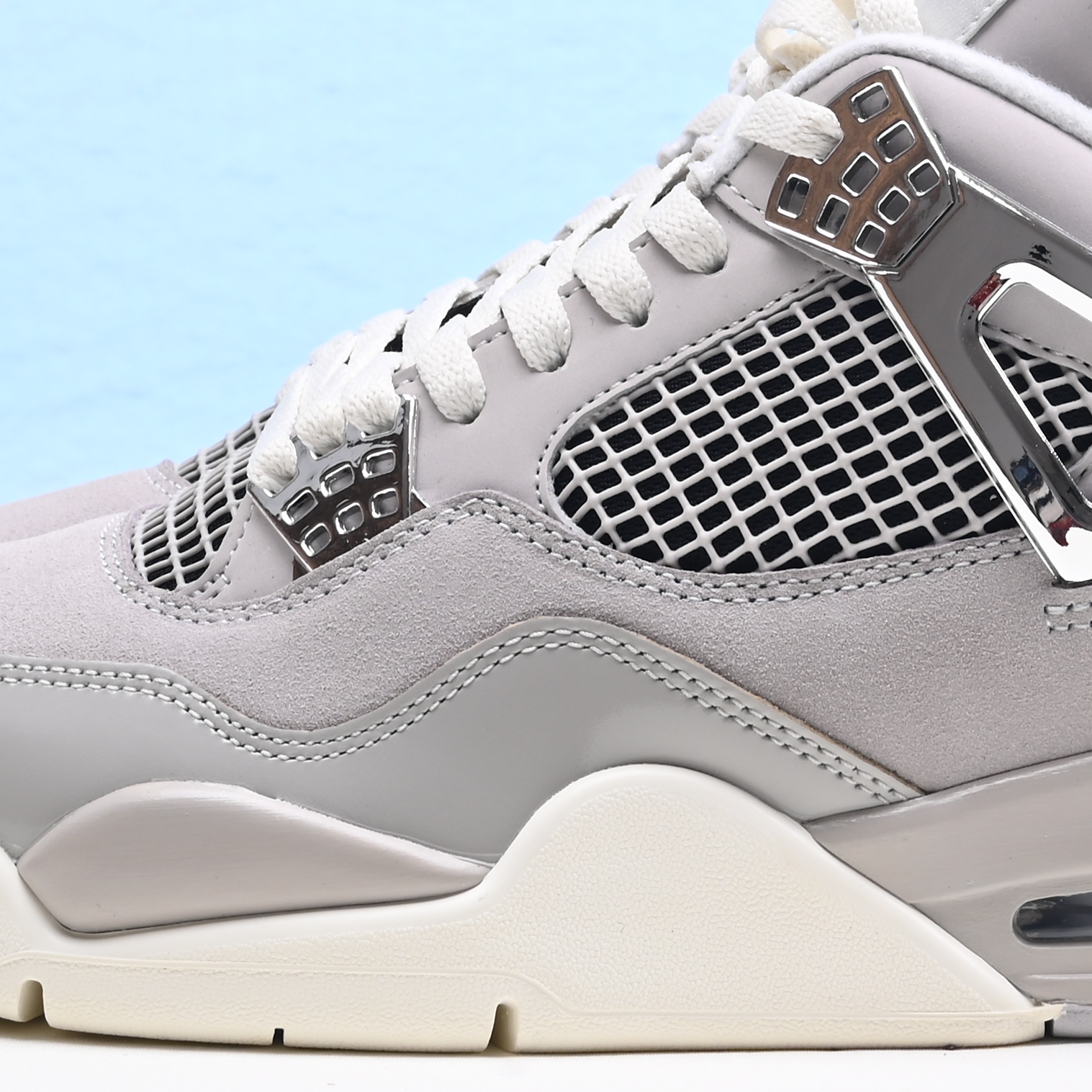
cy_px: -202
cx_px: 789
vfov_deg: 11.8
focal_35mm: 145
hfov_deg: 12.0
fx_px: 5175
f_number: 16
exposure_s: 1/2
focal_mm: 43
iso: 100
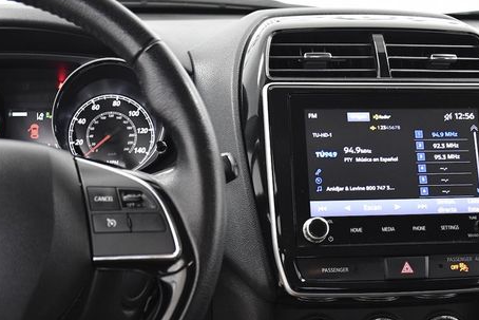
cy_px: 192
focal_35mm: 55
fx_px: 732
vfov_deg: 24.6
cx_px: 274
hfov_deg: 36.2
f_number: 3.8
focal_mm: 26
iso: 2500
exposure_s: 1/160
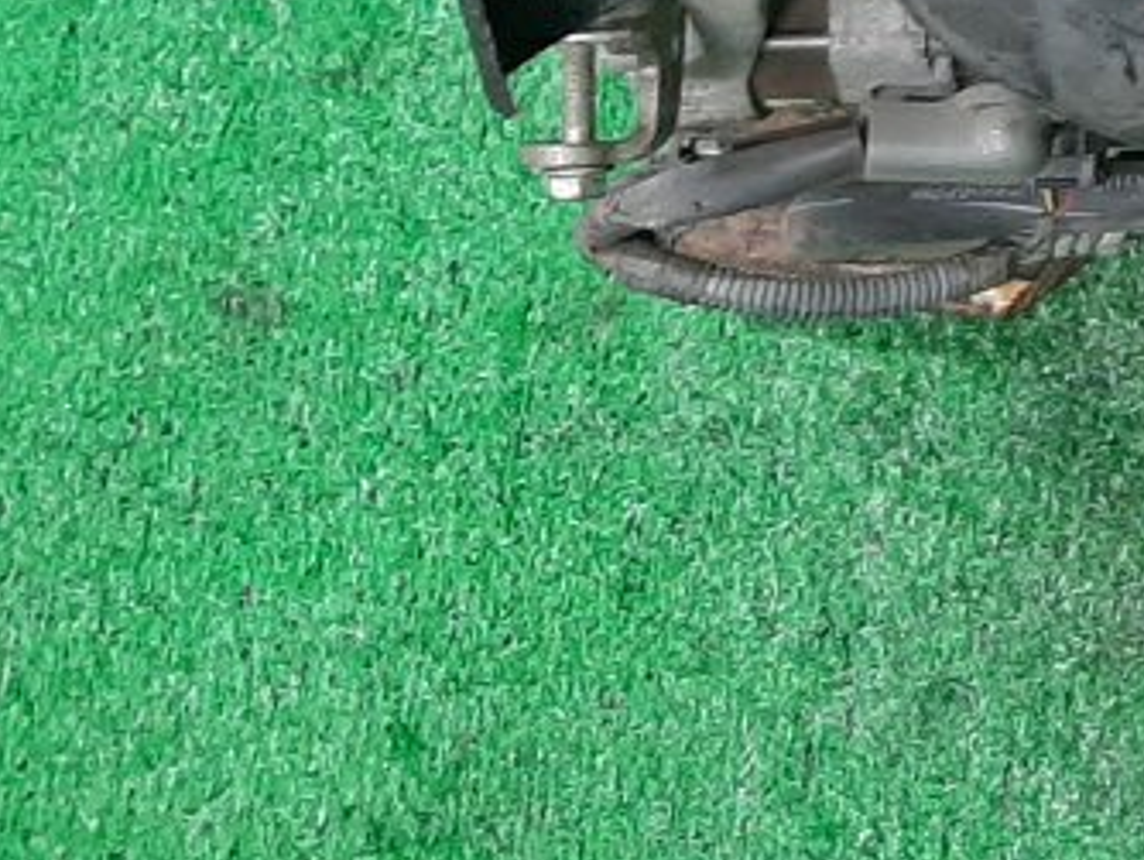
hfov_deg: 15.7
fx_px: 3704
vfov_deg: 12.0
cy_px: -771
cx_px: 1887
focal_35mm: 112
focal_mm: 3.93
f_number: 1.7
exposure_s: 1/50
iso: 173
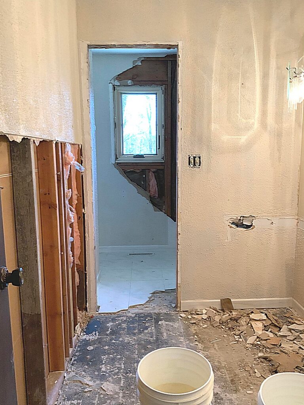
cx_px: 152
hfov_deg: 48.2
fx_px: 340
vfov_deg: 61.7
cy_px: 202
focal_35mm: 29
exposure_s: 1/60
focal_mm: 3
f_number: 1.8
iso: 125
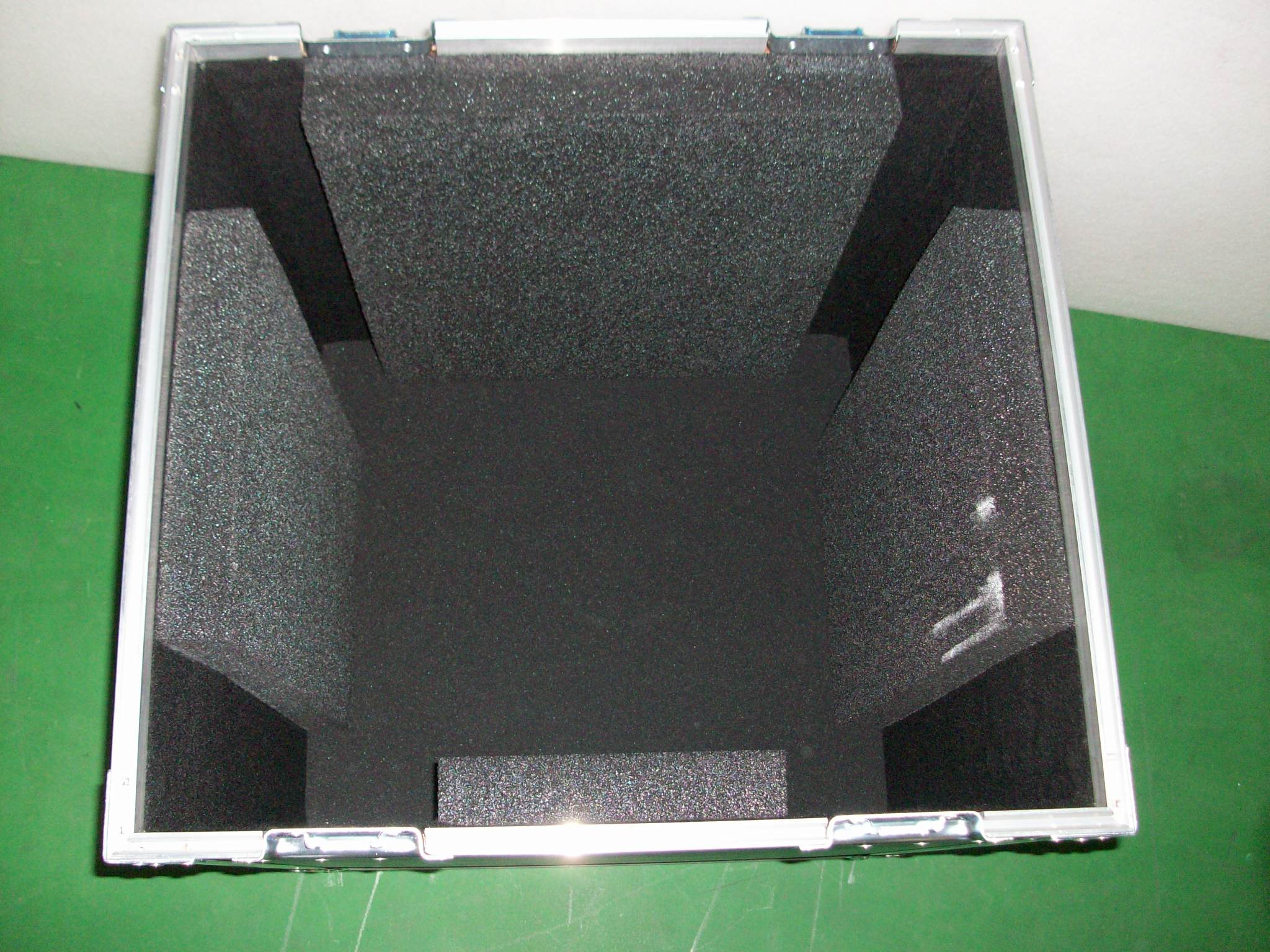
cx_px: 635
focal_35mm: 34
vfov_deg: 41.8
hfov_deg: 54.0
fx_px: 1247
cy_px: 476
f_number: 2.8
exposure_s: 1/60
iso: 160
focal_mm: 5.7
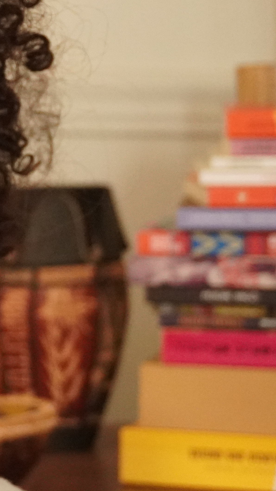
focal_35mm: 142
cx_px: -312
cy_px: 111
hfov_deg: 8.1
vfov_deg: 15.1
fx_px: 1848
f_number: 5
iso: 4000
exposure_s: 1/20
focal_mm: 32
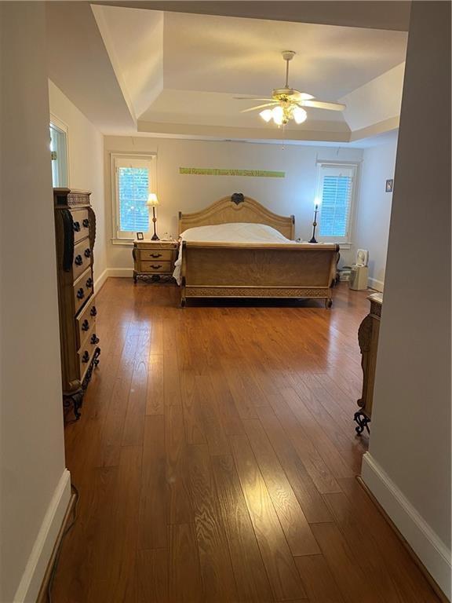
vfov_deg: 67.3
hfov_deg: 53.1
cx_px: 226
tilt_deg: -11.0
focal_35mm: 26
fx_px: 453
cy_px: 302
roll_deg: -0.7
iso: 250
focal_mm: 4.25
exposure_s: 1/60
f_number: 1.8
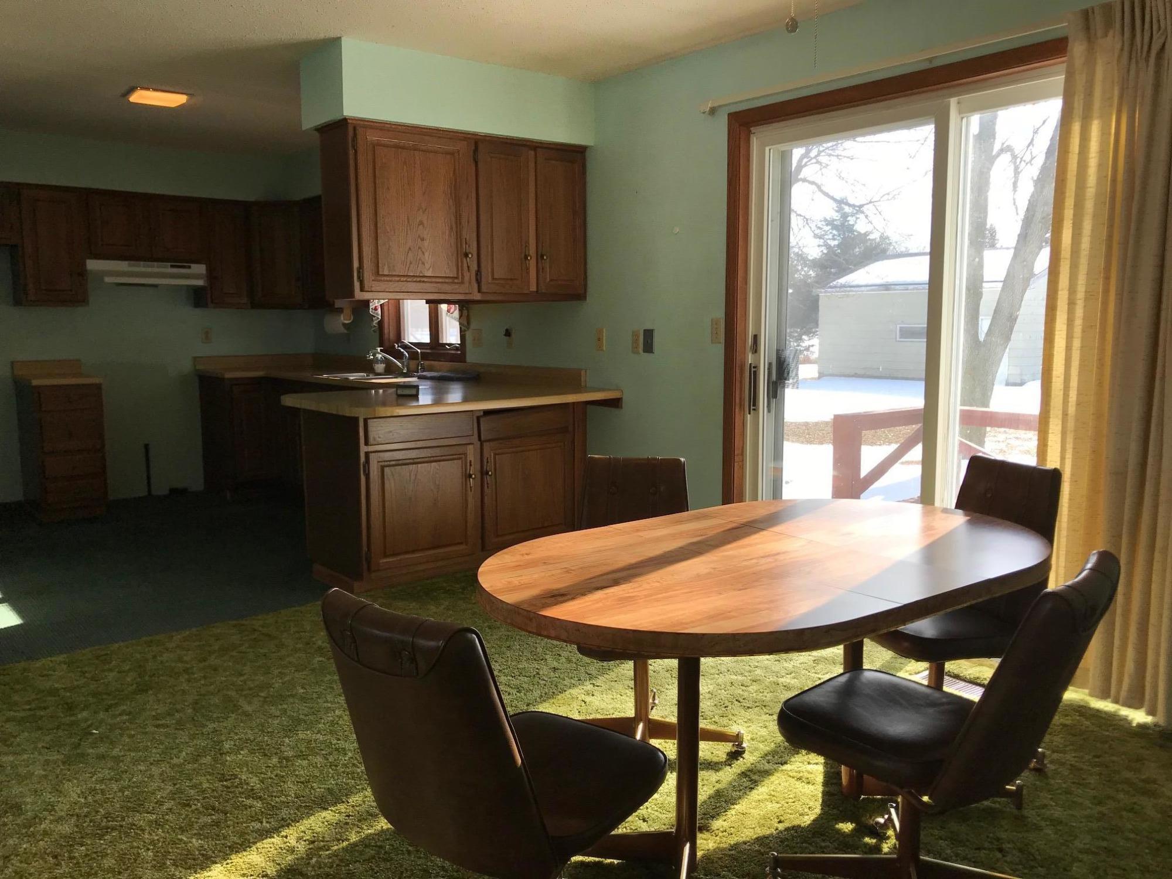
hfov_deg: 63.4
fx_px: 948
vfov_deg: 49.7
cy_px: 440
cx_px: 586
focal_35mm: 28
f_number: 1.8
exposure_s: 1/437
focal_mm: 3.99
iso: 20
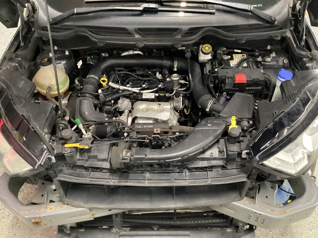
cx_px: 159
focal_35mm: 31
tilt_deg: -42.6
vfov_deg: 45.4
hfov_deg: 58.4
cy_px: 119
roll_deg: +2.3
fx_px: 285
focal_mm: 3.3
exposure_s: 1/24
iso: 640
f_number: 2.4
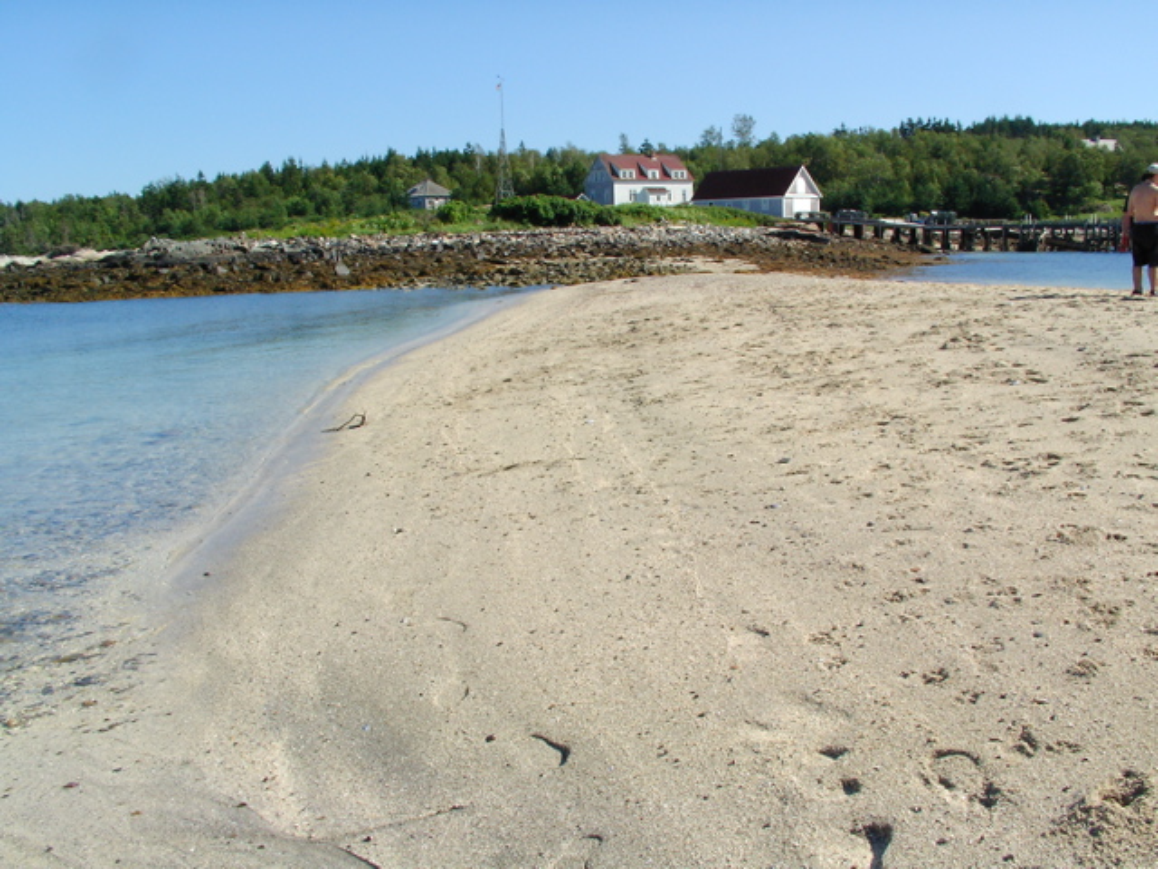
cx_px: 579
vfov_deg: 37.7
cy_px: 434
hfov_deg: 49.0
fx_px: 1271
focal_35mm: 38
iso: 50
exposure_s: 1/244
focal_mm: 5.8
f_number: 6.7
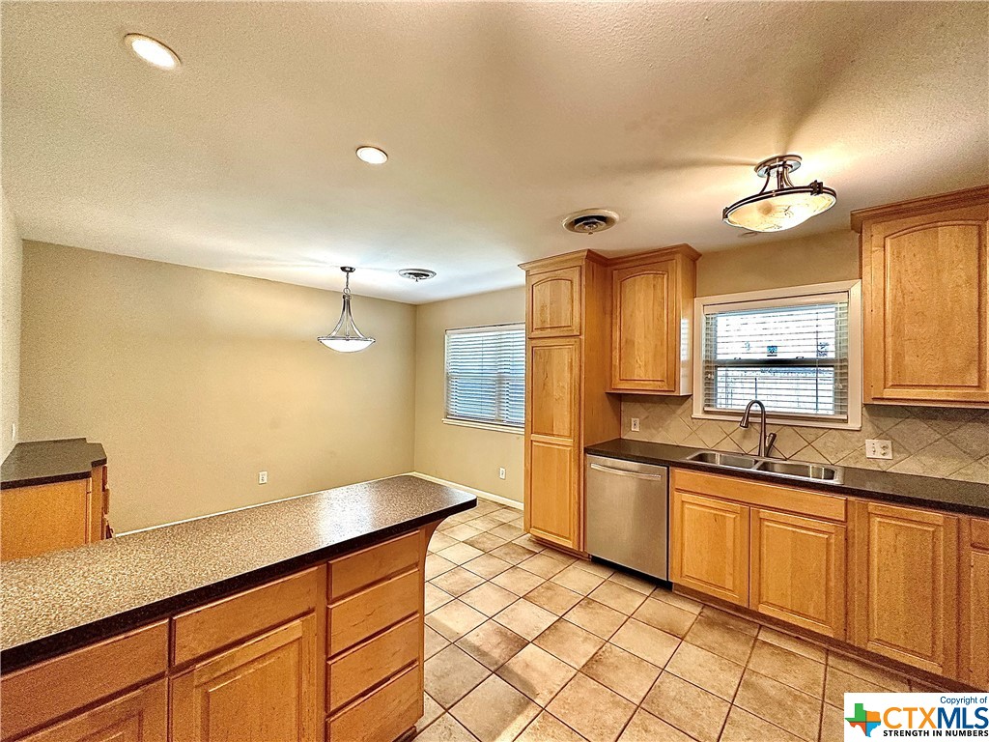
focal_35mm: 14
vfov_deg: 85.7
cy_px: 371
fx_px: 400
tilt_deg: +0.1
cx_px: 494
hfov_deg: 102.1
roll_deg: -0.8
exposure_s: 1/120
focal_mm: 2.22
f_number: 2.2
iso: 250
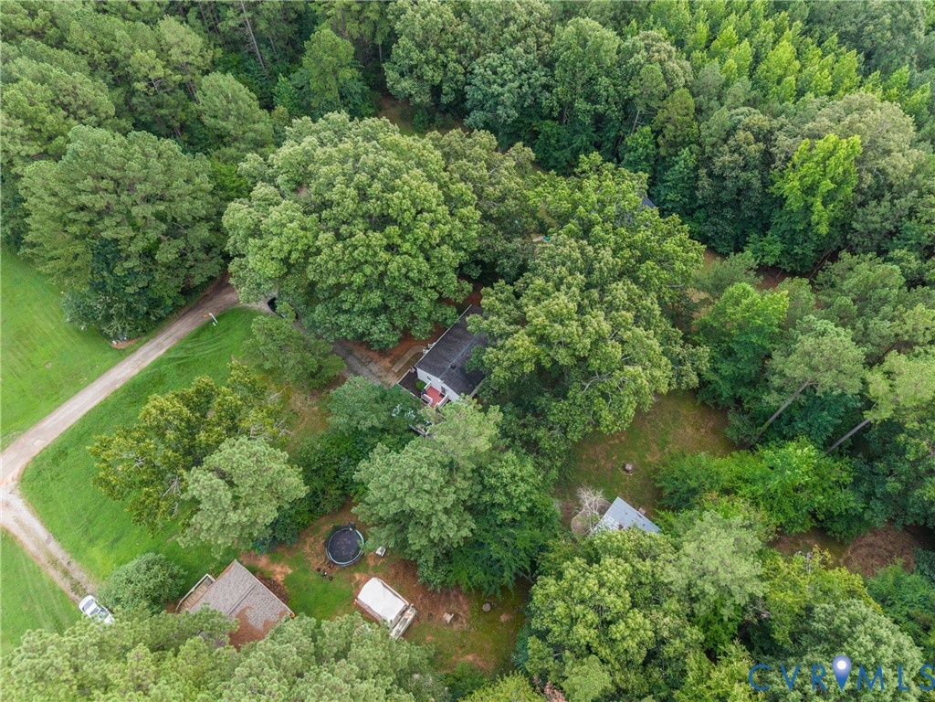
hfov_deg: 71.6
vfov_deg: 56.8
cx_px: 468
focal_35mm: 24
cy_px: 351
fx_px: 648
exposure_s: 1/320
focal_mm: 8.67
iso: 100
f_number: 1.8
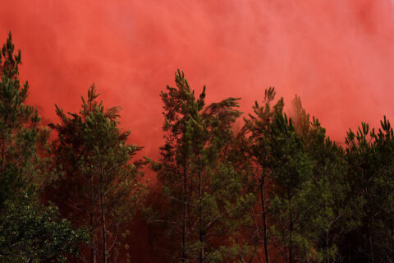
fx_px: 908
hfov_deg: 24.5
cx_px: 197
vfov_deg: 16.5
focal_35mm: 83
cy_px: 132
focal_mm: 55
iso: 200
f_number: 10
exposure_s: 1/1000
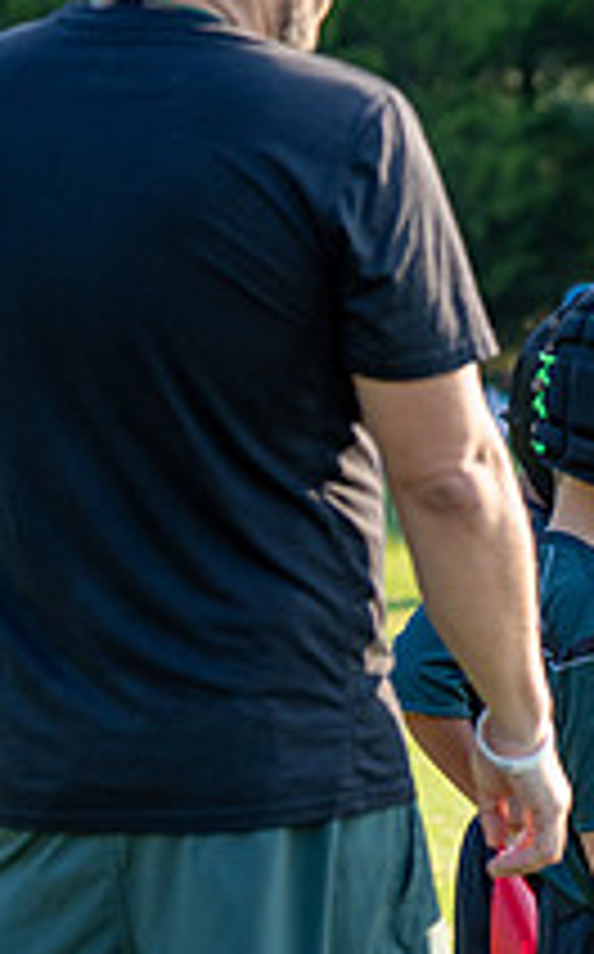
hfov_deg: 5.5
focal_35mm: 232
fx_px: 6026
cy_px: 545
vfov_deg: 9.1
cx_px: 1332
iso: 200
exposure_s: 1/1000
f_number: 2.8
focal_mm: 70
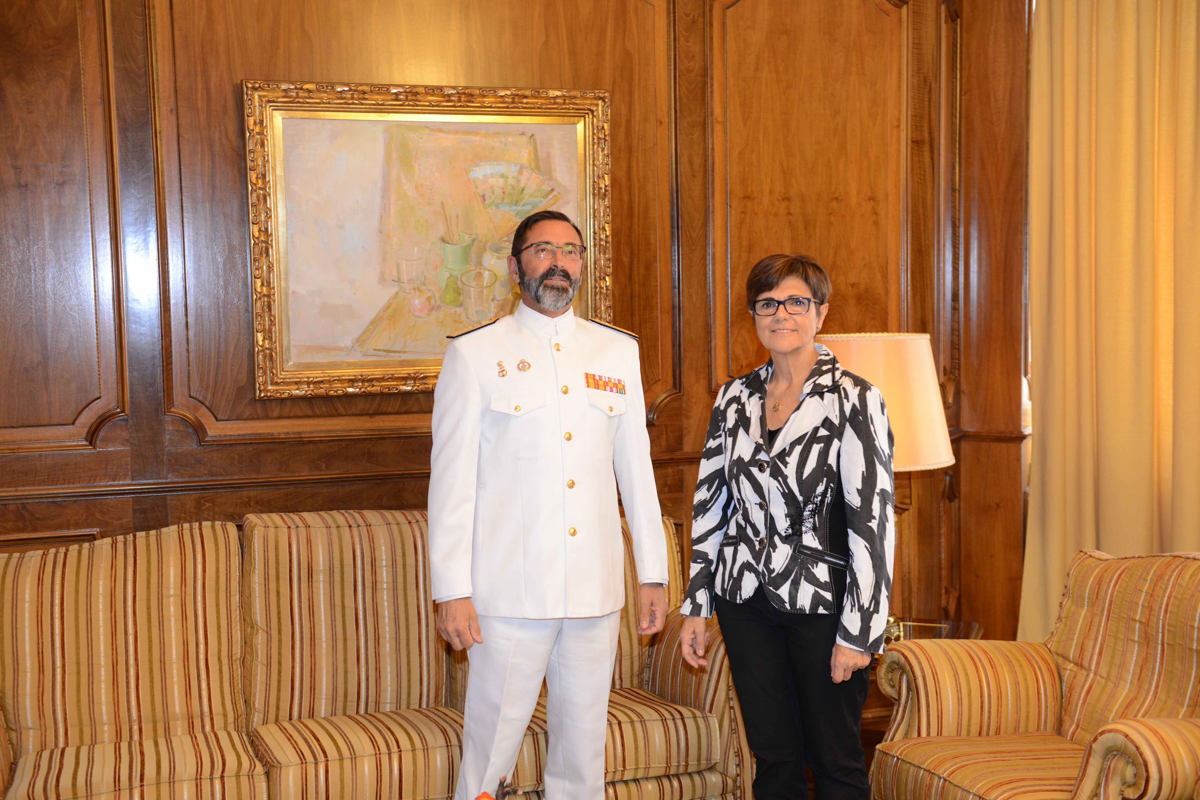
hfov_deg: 44.5
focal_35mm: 44
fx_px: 1467
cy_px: 400
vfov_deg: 30.5
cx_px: 600
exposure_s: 1/80
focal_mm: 44
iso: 800
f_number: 3.2
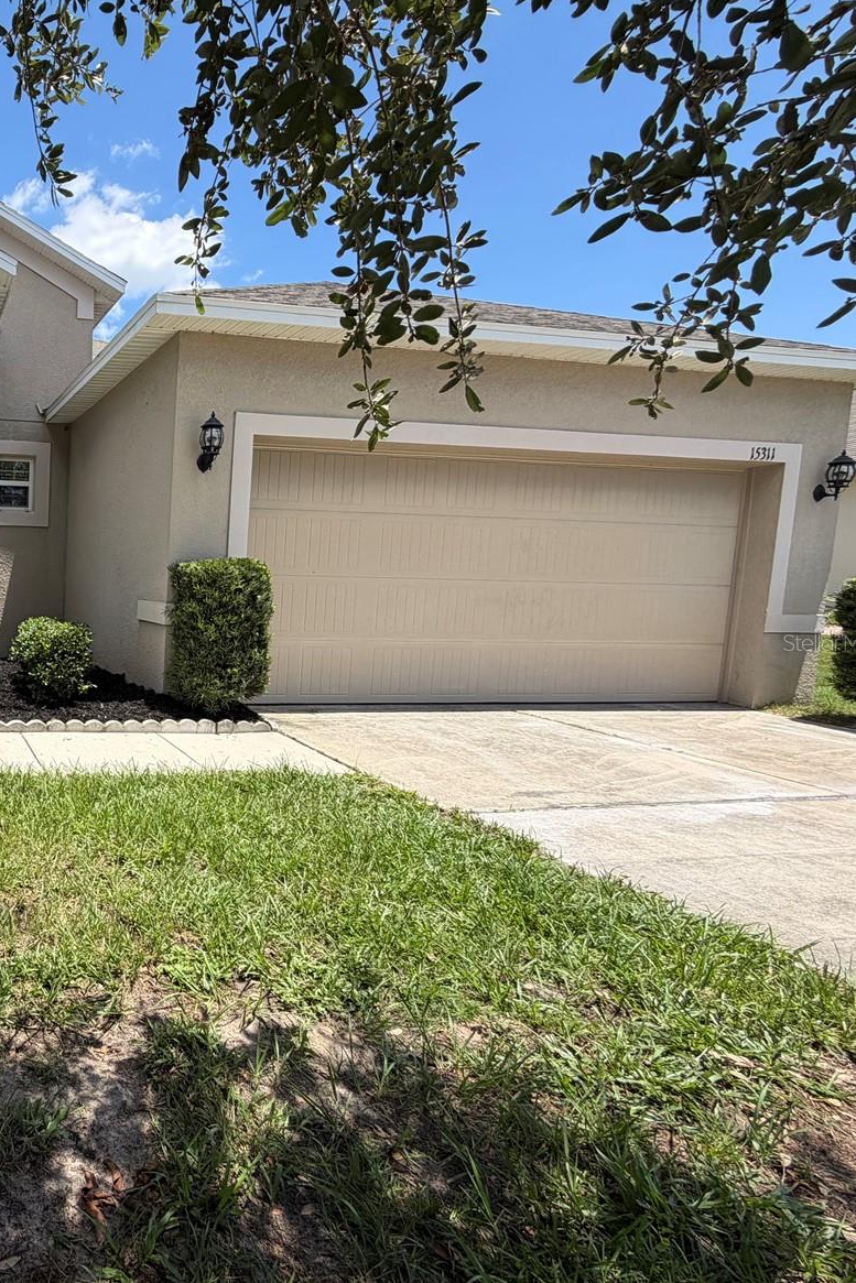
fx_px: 713
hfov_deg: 50.5
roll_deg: -1.5
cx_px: 6
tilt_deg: -5.8
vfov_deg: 84.0
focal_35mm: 20
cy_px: 642
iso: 32
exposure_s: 1/770
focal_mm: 2.22
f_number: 2.2
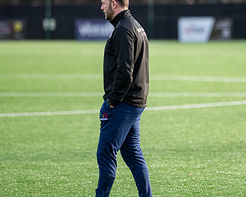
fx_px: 2059
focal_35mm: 283
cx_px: 188
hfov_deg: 6.8
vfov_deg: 5.5
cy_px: 82
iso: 100
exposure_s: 1/1600
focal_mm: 135
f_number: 1.8
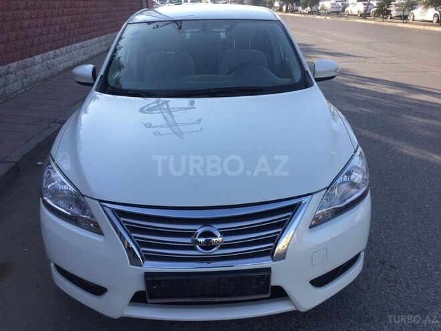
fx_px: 369
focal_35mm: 29
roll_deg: -2.3
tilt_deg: -22.9
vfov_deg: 48.2
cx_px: 220
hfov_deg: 61.7
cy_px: 166
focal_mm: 4.15
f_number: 2.2
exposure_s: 1/638
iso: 32
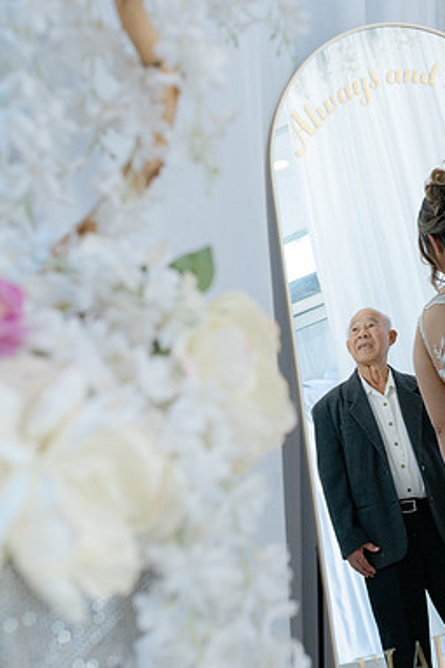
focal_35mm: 53
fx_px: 984
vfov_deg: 37.5
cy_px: 332
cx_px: 377
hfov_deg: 24.9
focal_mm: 35
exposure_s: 1/200
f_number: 4
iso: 400
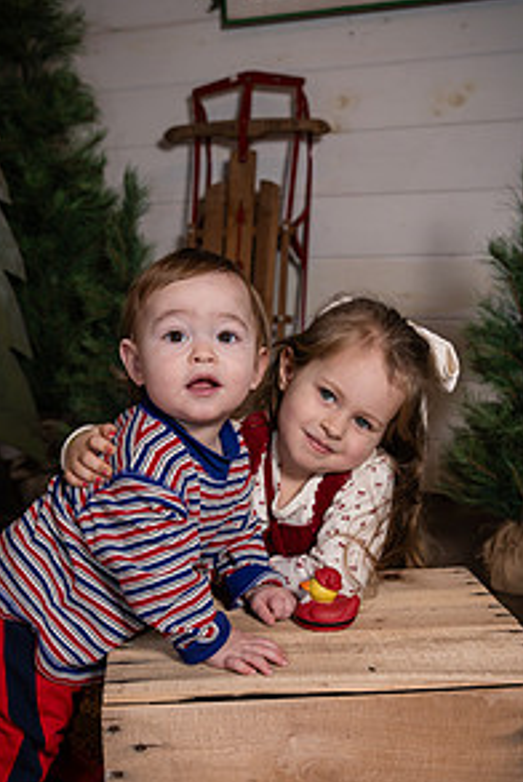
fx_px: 1000
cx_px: 251
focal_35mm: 46
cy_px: 486
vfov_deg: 42.4
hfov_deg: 29.3
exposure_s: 1/250
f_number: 4
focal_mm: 30
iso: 400
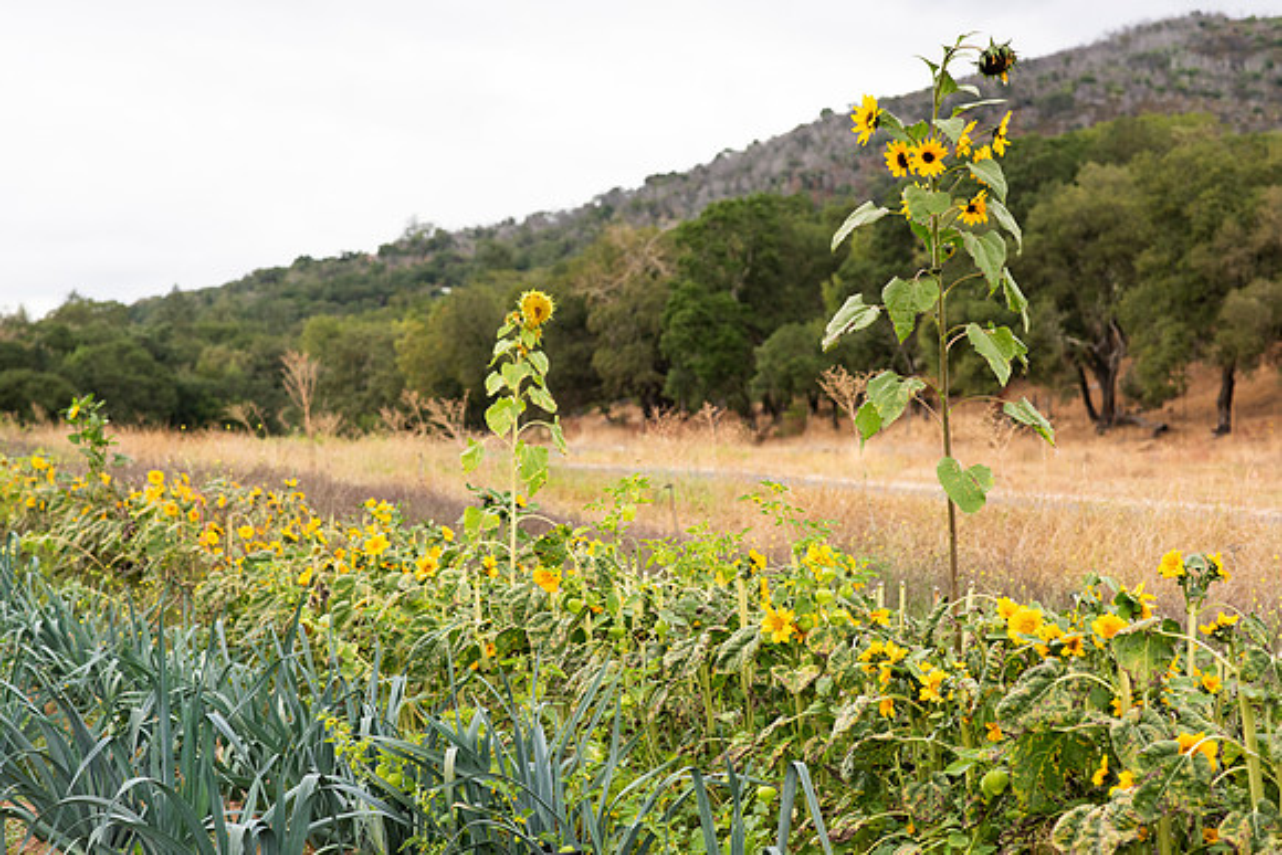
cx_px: 641
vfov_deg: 16.1
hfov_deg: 23.9
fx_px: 3028
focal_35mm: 85
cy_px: 428
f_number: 6.3
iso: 500
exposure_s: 1/640
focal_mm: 85
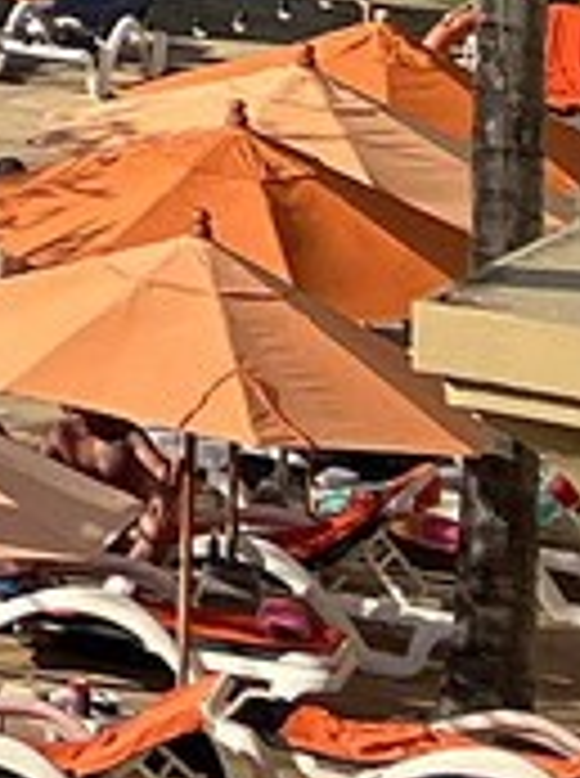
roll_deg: -2.8
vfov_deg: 7.6
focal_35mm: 241
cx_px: -2788
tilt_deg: +1.9
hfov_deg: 4.6
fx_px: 5404
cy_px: -1165
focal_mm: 5.7
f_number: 1.5
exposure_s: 1/3704
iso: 50
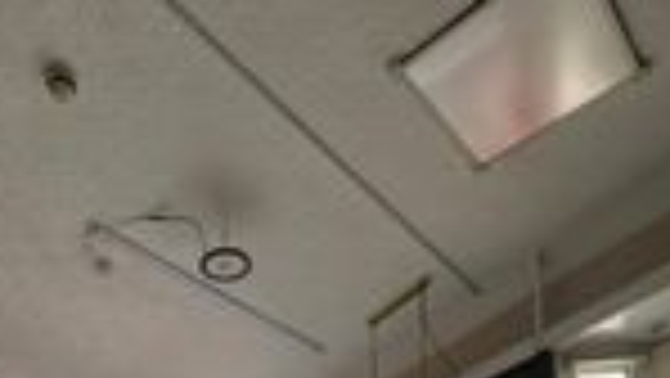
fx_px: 729
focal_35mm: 41
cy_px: 670
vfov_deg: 20.7
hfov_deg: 49.0
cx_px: 256
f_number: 2.2
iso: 40
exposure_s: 1/207
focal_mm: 2.22
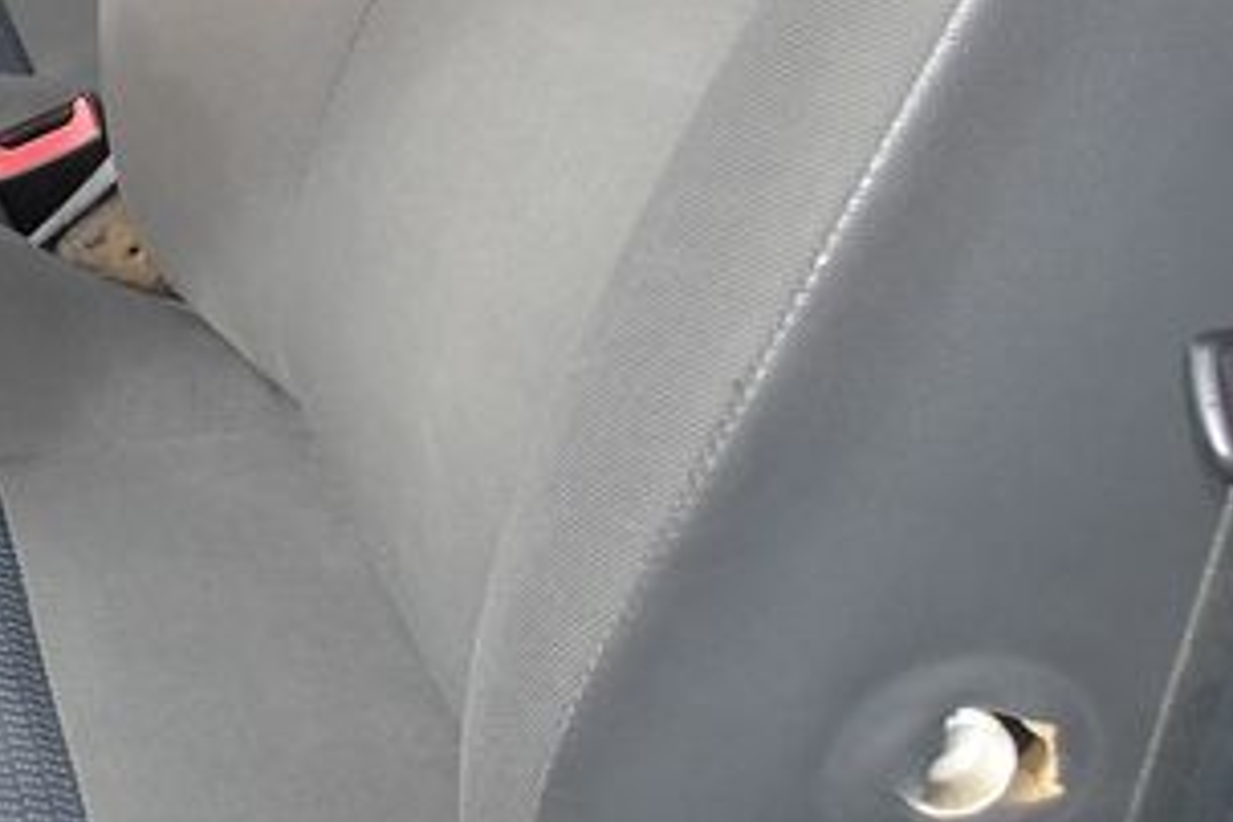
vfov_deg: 13.7
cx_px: -590
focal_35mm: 95
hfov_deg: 19.0
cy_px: -338
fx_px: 3253
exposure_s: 1/113
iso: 100
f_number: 3
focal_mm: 4.9
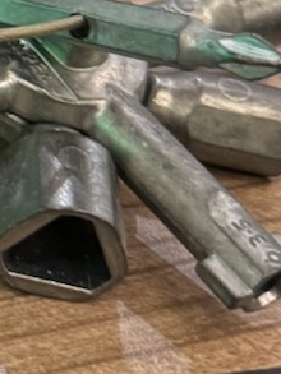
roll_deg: -1.4
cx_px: -434
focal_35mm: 164
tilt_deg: -29.2
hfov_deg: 8.2
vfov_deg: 11.5
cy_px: -206
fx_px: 1774
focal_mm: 6.76
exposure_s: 1/49
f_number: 1.78
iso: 400
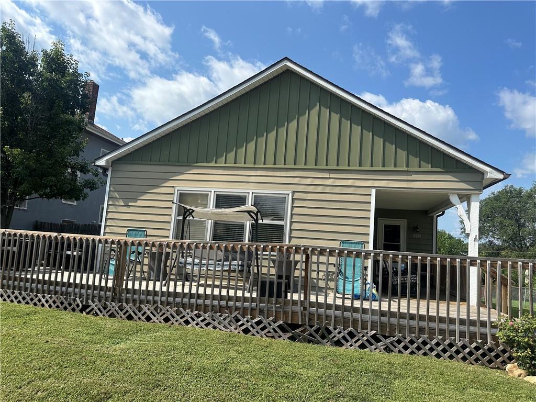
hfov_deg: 71.6
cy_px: 201
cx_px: 268
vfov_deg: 56.8
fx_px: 372
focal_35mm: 24
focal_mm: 6.86
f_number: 1.78
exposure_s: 1/4545
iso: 80
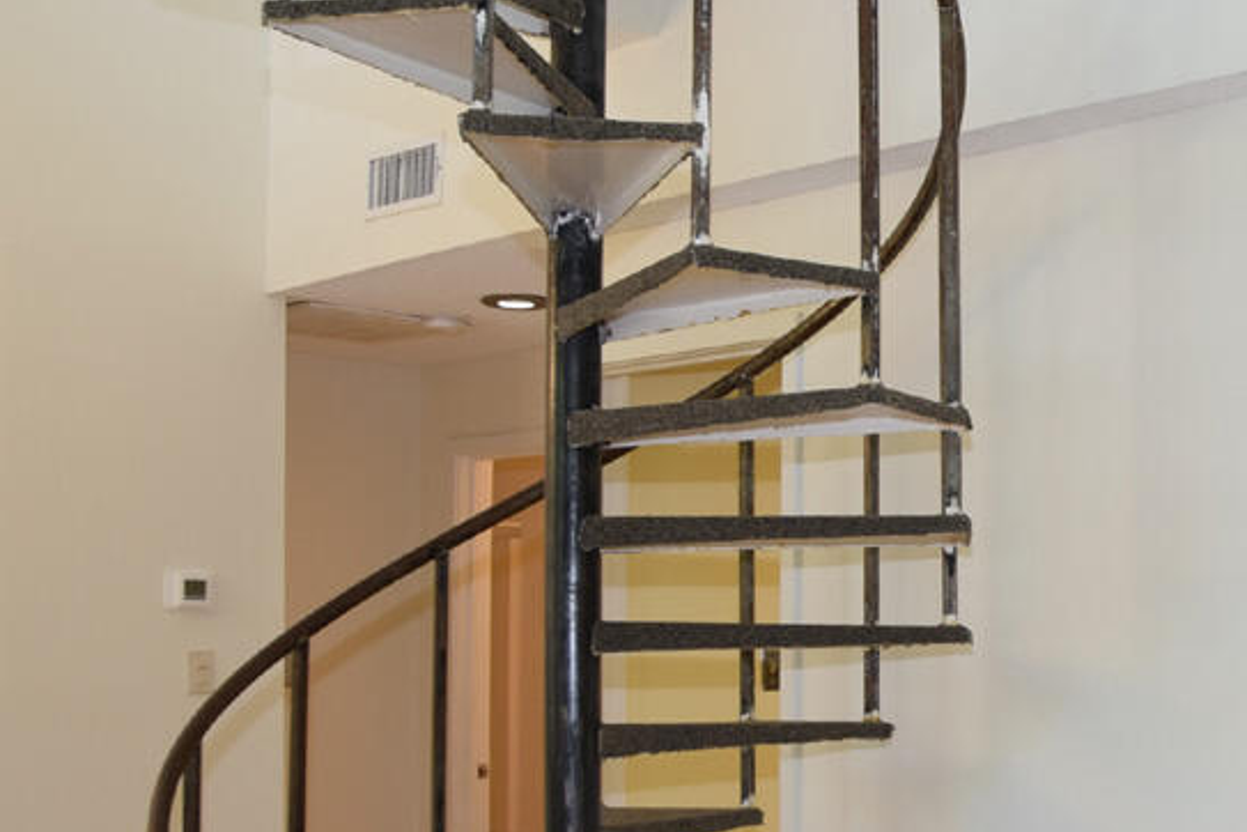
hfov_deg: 30.8
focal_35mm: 60
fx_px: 2084
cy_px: 703
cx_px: 1265
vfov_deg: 22.2
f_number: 4
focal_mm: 17
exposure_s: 1/60
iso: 560
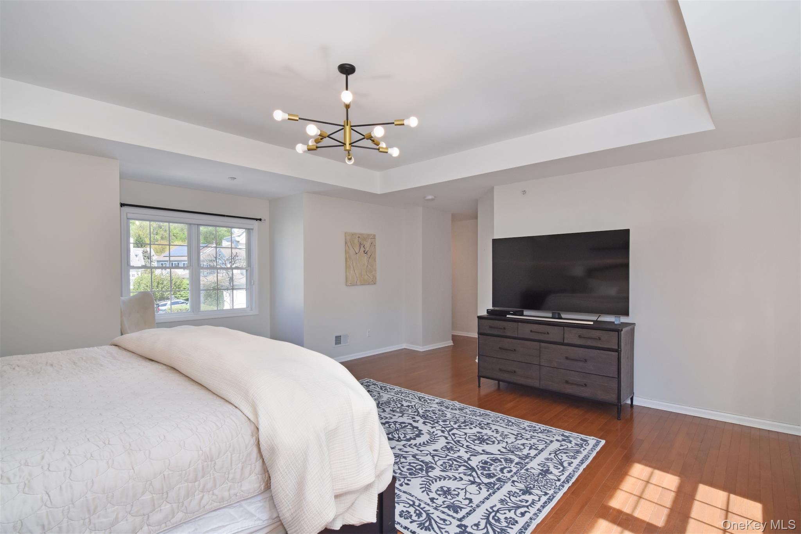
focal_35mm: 16
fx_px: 367
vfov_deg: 72.0
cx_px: 400
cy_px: 267
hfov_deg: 95.0
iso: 640
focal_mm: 11
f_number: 13
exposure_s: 1/60
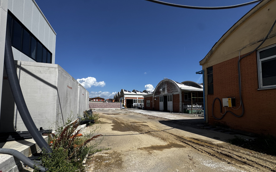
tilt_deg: +2.9
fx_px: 113
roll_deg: +2.1
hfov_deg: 101.5
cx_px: 137
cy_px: 98
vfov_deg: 74.4
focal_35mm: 15
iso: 50
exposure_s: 1/3390
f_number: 2.2
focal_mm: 2.22
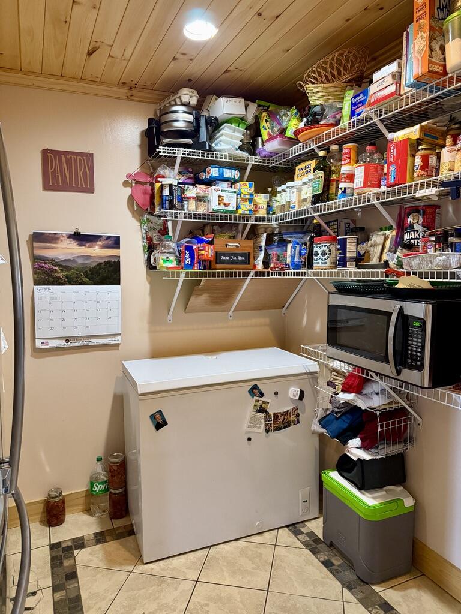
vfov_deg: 71.6
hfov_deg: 56.8
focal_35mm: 24
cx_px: 230
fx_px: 426
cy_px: 307
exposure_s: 1/60
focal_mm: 6.76
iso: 640
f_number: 1.78
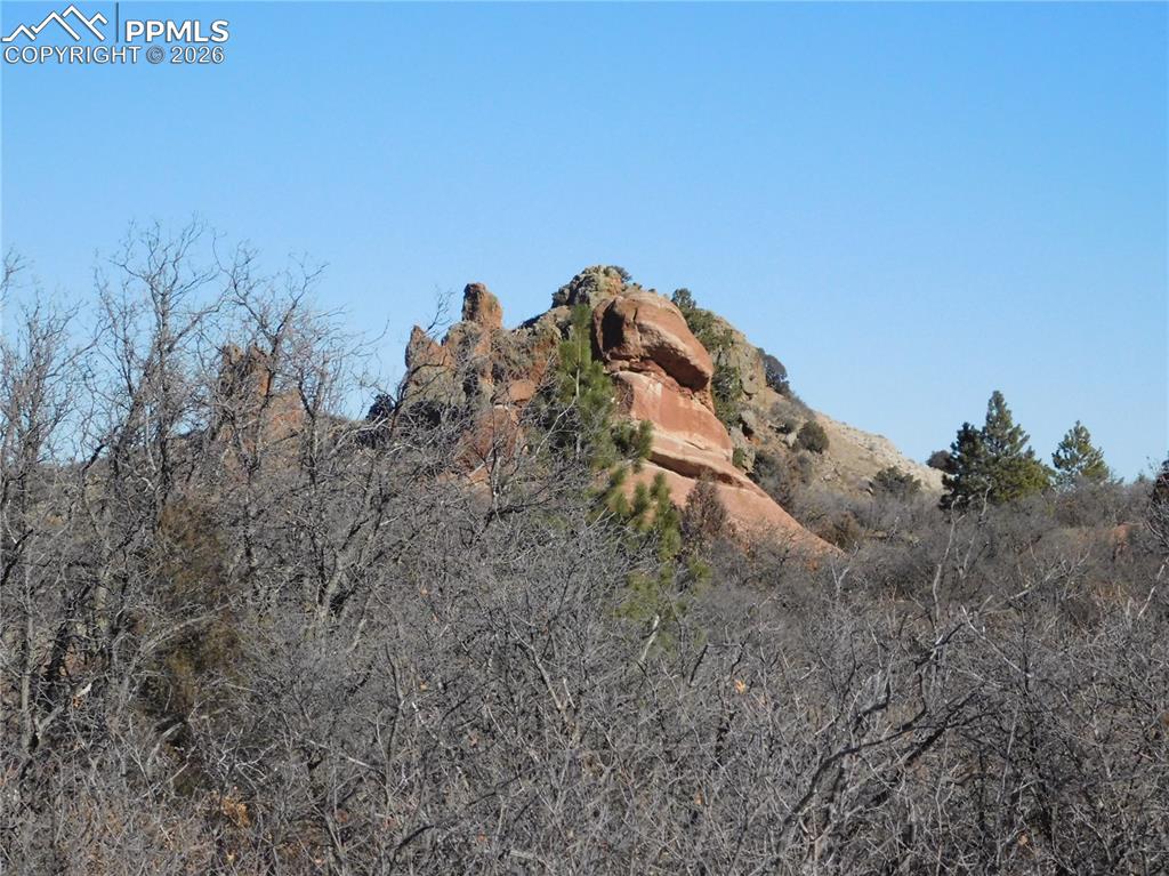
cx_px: 584
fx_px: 3342
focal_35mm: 99
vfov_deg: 14.9
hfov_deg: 19.8
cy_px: 438
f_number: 9.2
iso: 800
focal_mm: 17.6
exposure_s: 1/1500
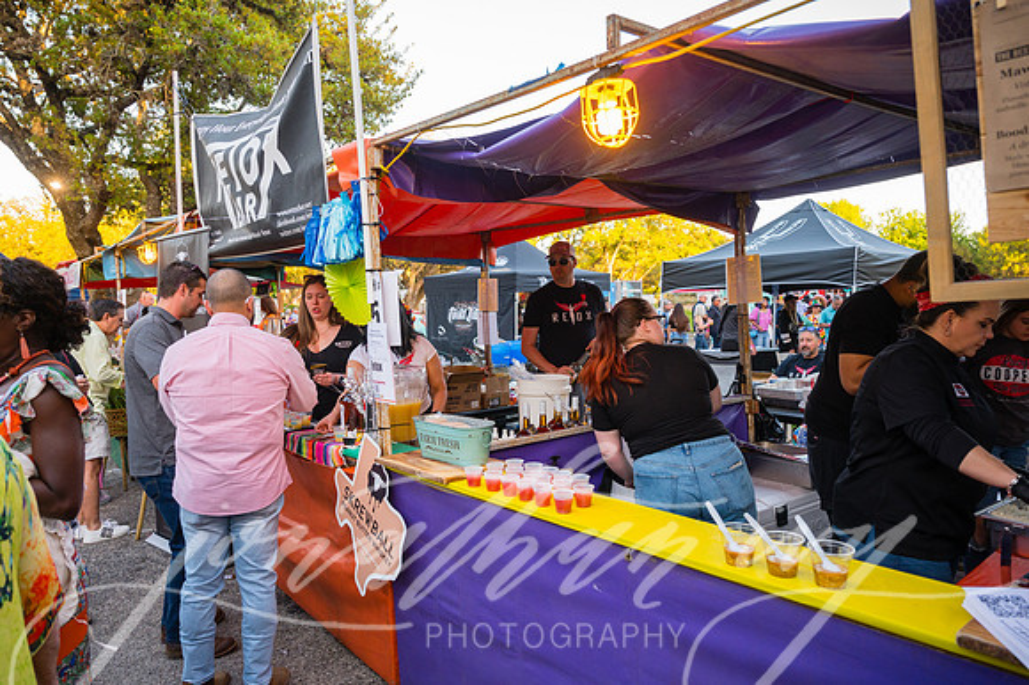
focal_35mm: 24
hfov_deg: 73.8
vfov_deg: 53.1
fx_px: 686
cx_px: 514
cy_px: 342
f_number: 4
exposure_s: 1/500
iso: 1250
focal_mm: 24
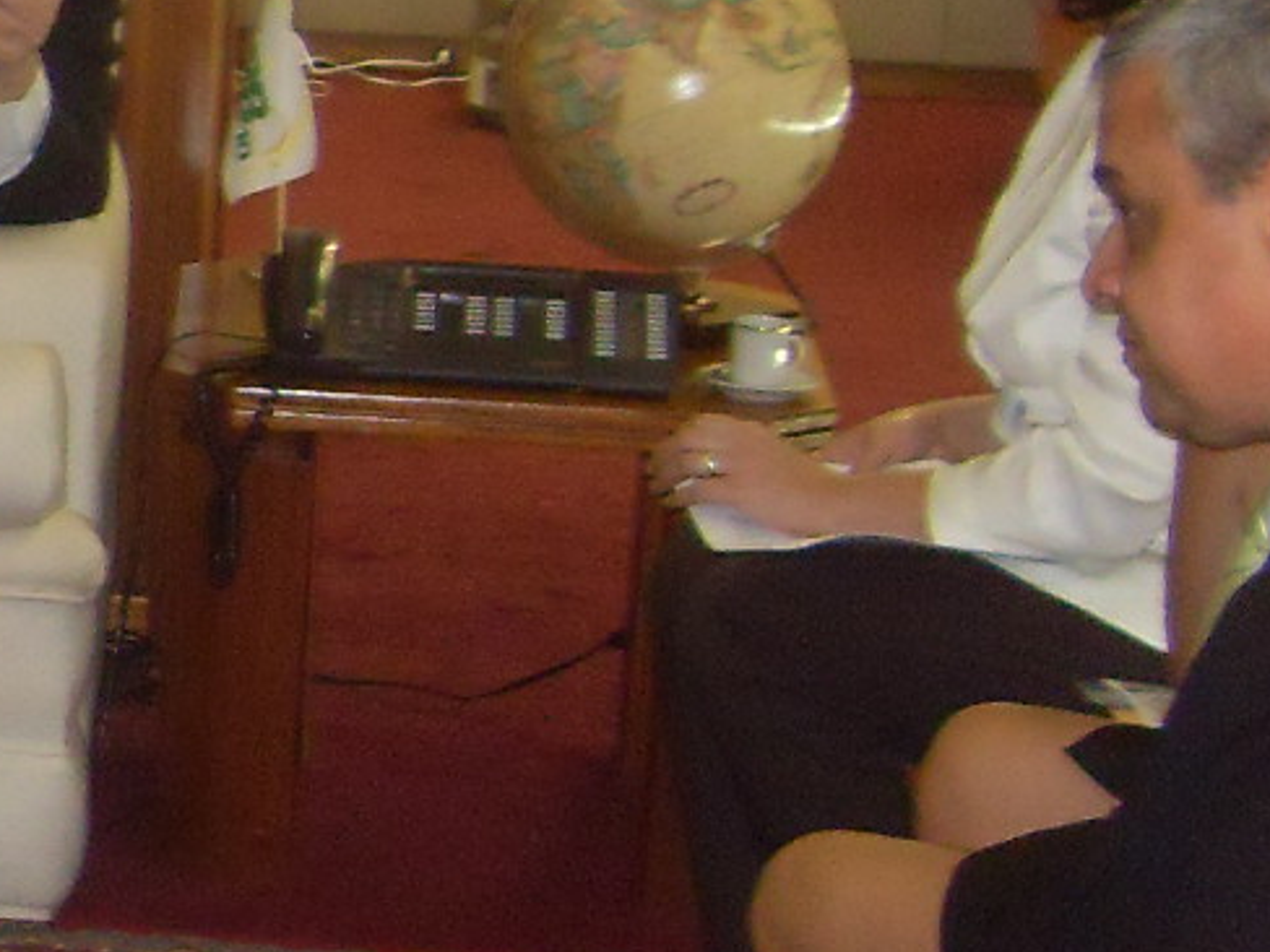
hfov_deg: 12.6
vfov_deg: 10.1
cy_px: 341
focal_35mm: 147
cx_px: -789
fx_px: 5393
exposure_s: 1/45
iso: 200
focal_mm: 6.3
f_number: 2.8
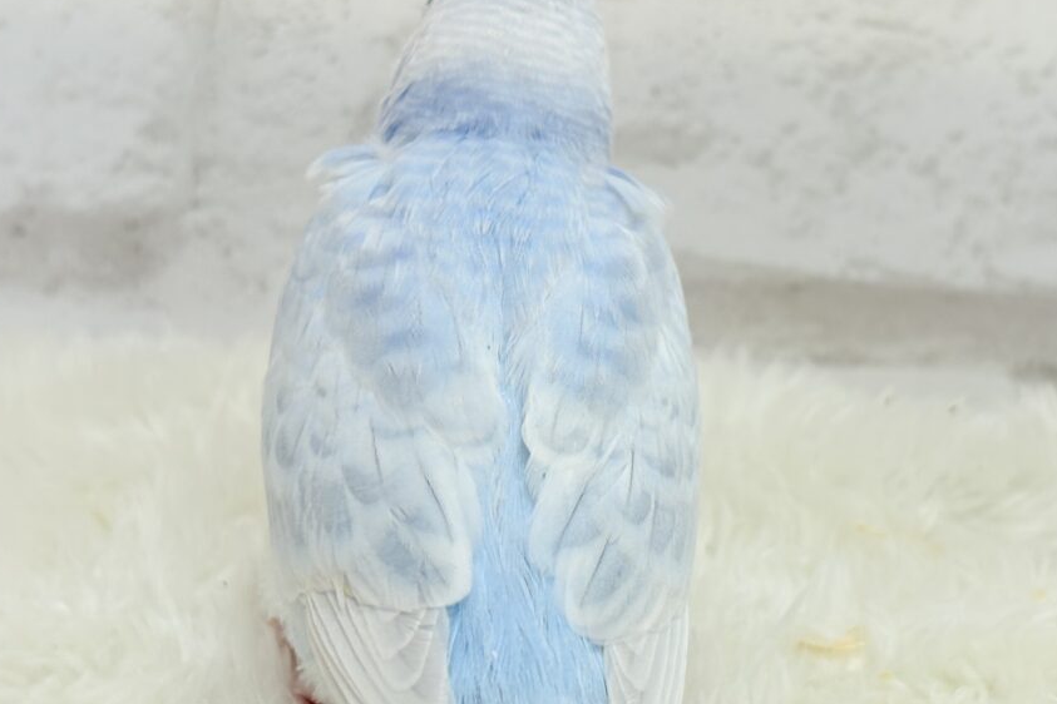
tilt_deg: -17.7
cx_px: 634
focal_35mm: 77
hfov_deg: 26.3
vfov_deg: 17.7
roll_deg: -3.3
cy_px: 327
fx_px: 2261
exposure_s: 1/100
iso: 64
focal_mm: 5.96
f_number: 1.6
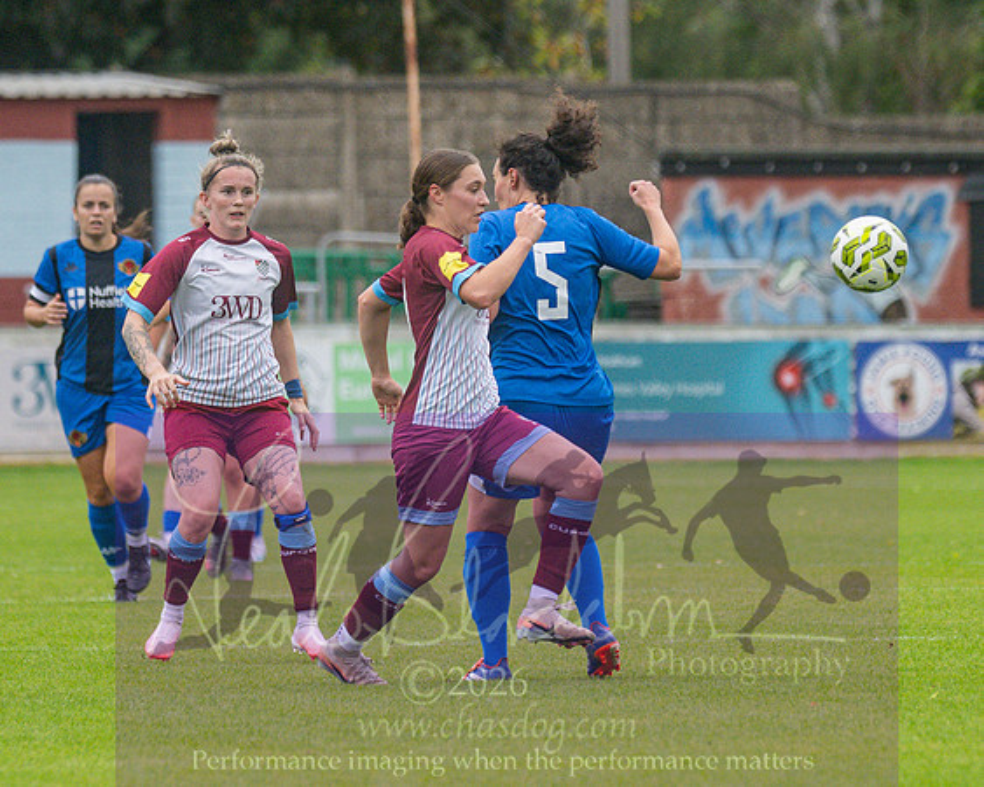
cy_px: 419
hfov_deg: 3.3
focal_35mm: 582
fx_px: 16950
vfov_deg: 2.7
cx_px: 489
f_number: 4
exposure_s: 1/1250
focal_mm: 210
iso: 640
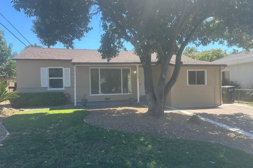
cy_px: 90
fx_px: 176
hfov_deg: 71.5
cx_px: 126
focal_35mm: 25
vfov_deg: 51.2
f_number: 1.78
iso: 80
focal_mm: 6.86
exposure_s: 1/1495
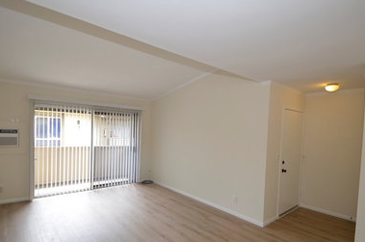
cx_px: 183
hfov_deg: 87.0
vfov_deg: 64.3
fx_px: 192
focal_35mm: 19
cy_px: 127
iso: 200
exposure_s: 1/80
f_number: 4.5
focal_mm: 10
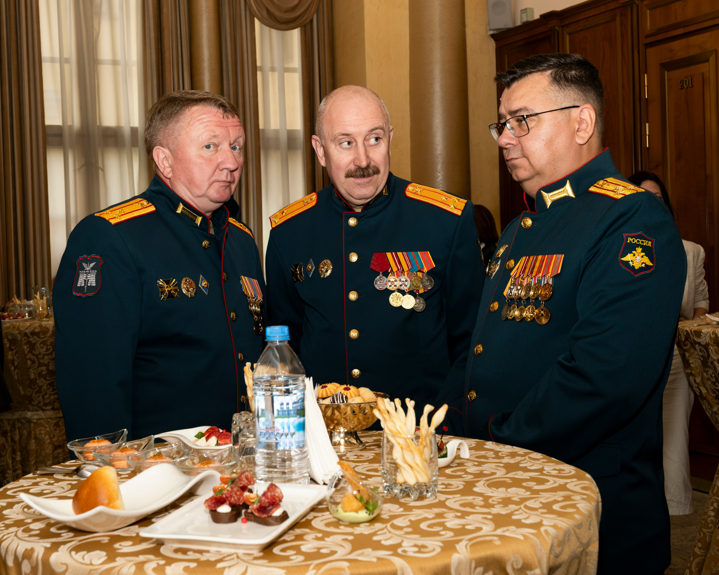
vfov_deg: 32.2
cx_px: 325
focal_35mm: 47
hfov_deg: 39.6
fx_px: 997
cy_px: 283
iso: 500
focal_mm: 25.6
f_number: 5.6
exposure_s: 1/125
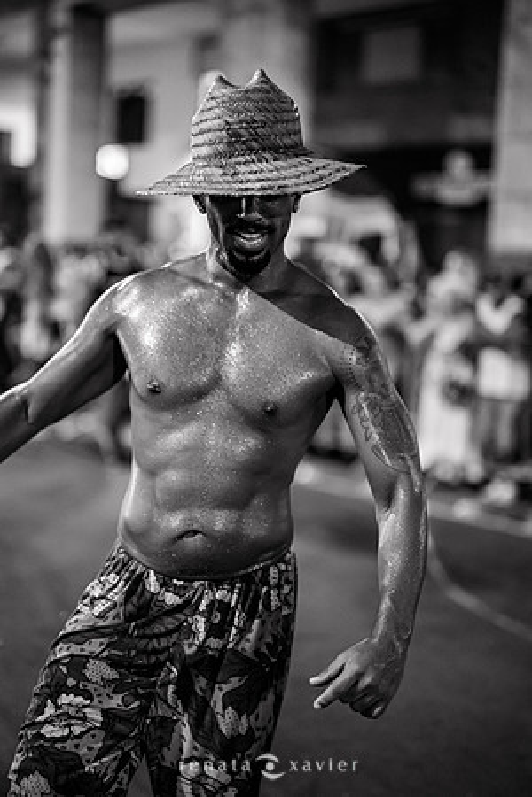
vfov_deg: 39.6
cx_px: 266
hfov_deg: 27.0
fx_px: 1108
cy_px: 398
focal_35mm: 50
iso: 2000
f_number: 1.2
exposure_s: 1/320
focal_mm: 50
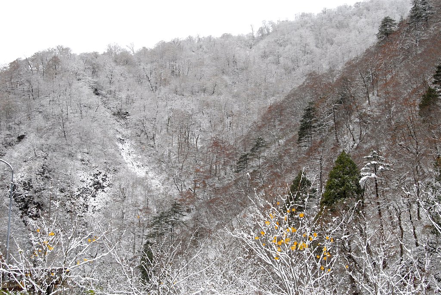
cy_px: 148
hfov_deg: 46.4
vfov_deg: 32.0
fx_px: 515
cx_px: 220
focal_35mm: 42
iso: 320
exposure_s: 1/250
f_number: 5.6
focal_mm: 28
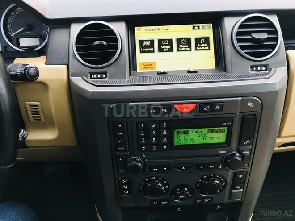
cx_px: 148
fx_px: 247
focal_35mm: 29
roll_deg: +0.9
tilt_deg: -34.0
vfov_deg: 48.2
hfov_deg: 61.7
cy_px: 110
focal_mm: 4.15
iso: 40
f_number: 2.2
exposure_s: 1/33
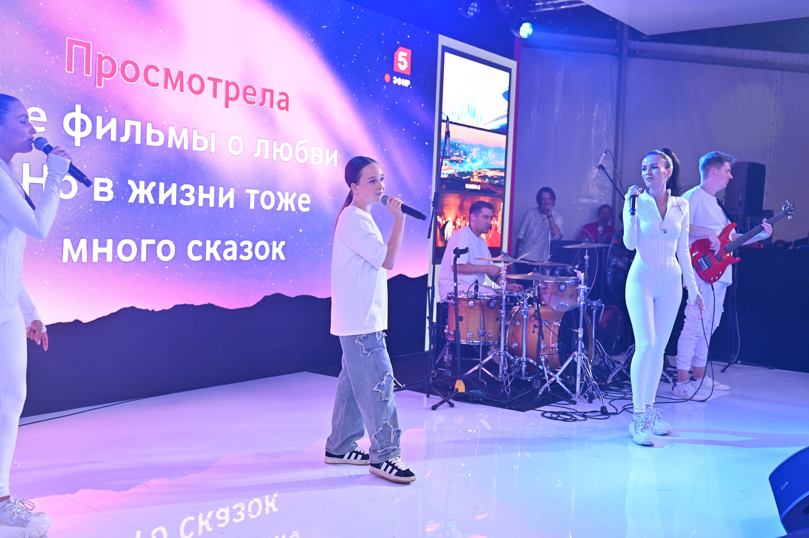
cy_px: 269
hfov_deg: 54.5
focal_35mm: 35
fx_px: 786
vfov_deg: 37.8
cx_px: 404
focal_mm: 35
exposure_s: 1/125
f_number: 2.8
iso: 500
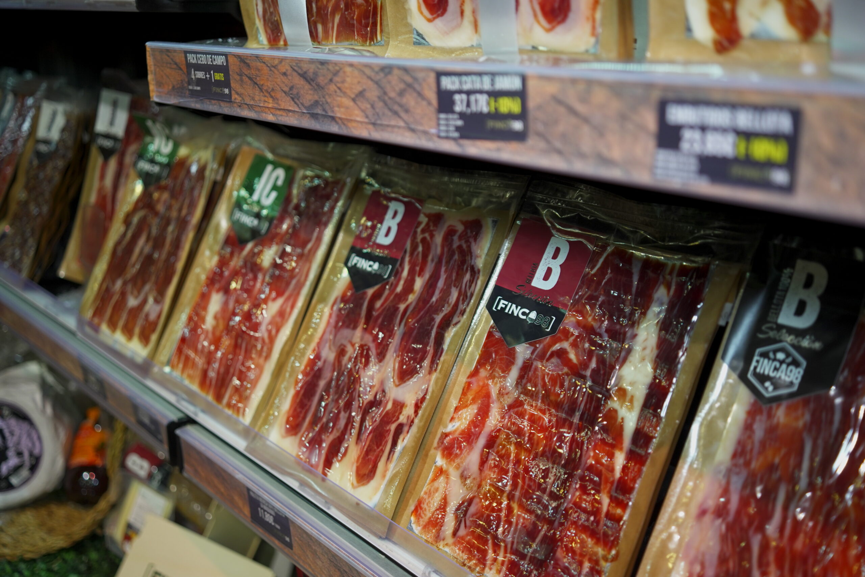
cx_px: 432
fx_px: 841
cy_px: 288
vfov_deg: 37.9
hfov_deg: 54.4
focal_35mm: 35
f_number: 2.8
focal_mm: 35
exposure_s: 1/125
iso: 640
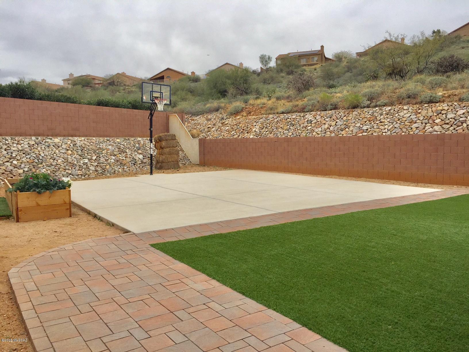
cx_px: 234
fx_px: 393
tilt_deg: -4.1
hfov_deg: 61.7
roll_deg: +0.2
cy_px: 176
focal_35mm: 29
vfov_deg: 48.2
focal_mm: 4.15
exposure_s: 1/1647
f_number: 2.2
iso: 32
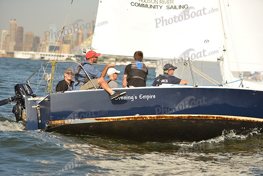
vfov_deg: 14.0
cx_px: 132
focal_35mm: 98
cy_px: 88
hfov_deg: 20.8
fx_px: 716
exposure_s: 1/1600
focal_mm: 98
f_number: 2.8
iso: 320
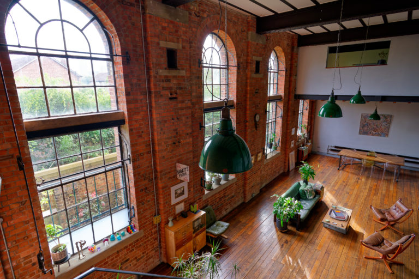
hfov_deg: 84.0
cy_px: 140
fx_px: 233
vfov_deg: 61.9
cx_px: 210
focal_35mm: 20
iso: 160
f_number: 7.1
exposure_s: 1/15
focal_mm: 20
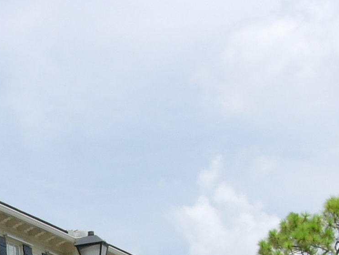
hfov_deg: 14.4
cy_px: 347
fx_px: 1293
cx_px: -86
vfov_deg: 10.9
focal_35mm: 132
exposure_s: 1/683
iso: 64
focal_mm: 7.8
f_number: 4.8
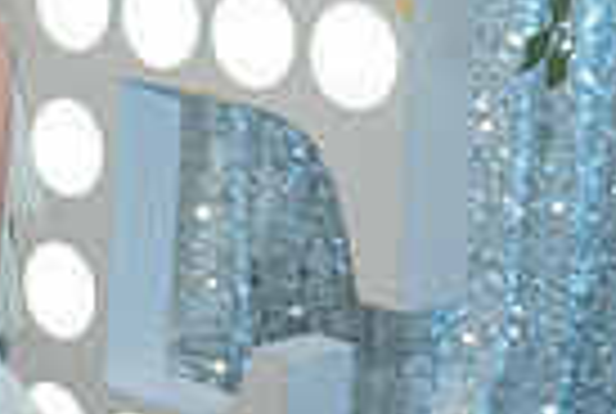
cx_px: -531
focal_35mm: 152
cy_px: 29
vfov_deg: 9.0
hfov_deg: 12.2
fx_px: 2607
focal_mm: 36
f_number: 3.5
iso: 1600
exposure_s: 1/125
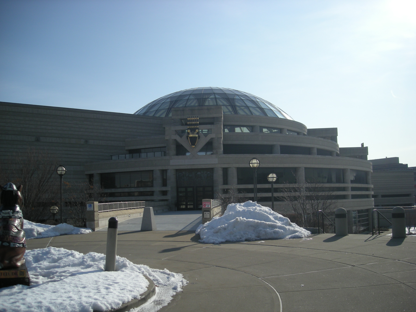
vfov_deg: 40.7
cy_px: 156
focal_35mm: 35
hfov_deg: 52.6
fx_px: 421
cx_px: 208
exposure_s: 1/448
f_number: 5.7
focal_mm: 5.7
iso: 50
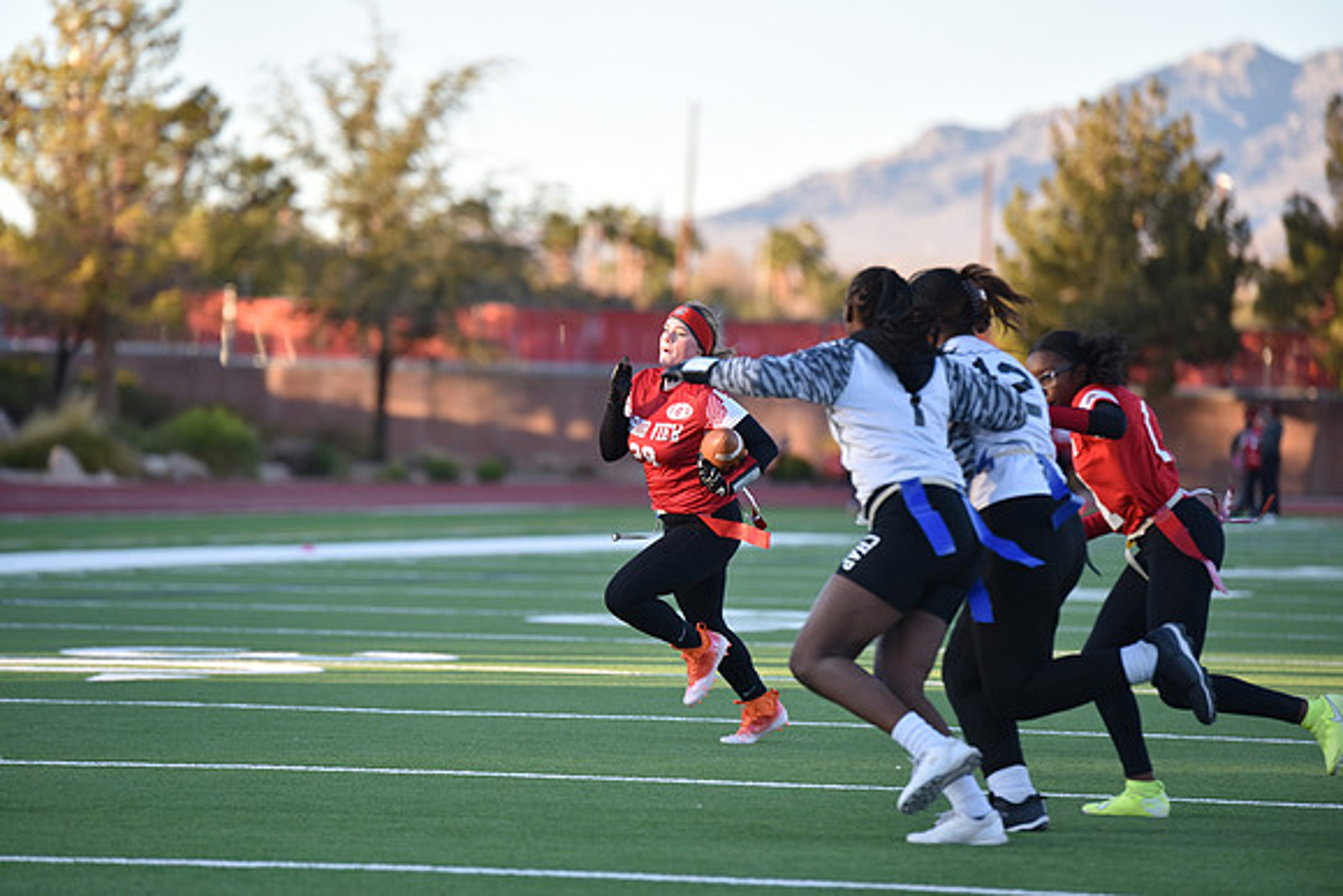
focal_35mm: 200
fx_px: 7463
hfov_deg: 10.3
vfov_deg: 6.9
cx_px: 672
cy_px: 448
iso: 720
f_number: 2.8
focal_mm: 200
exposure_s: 1/1250
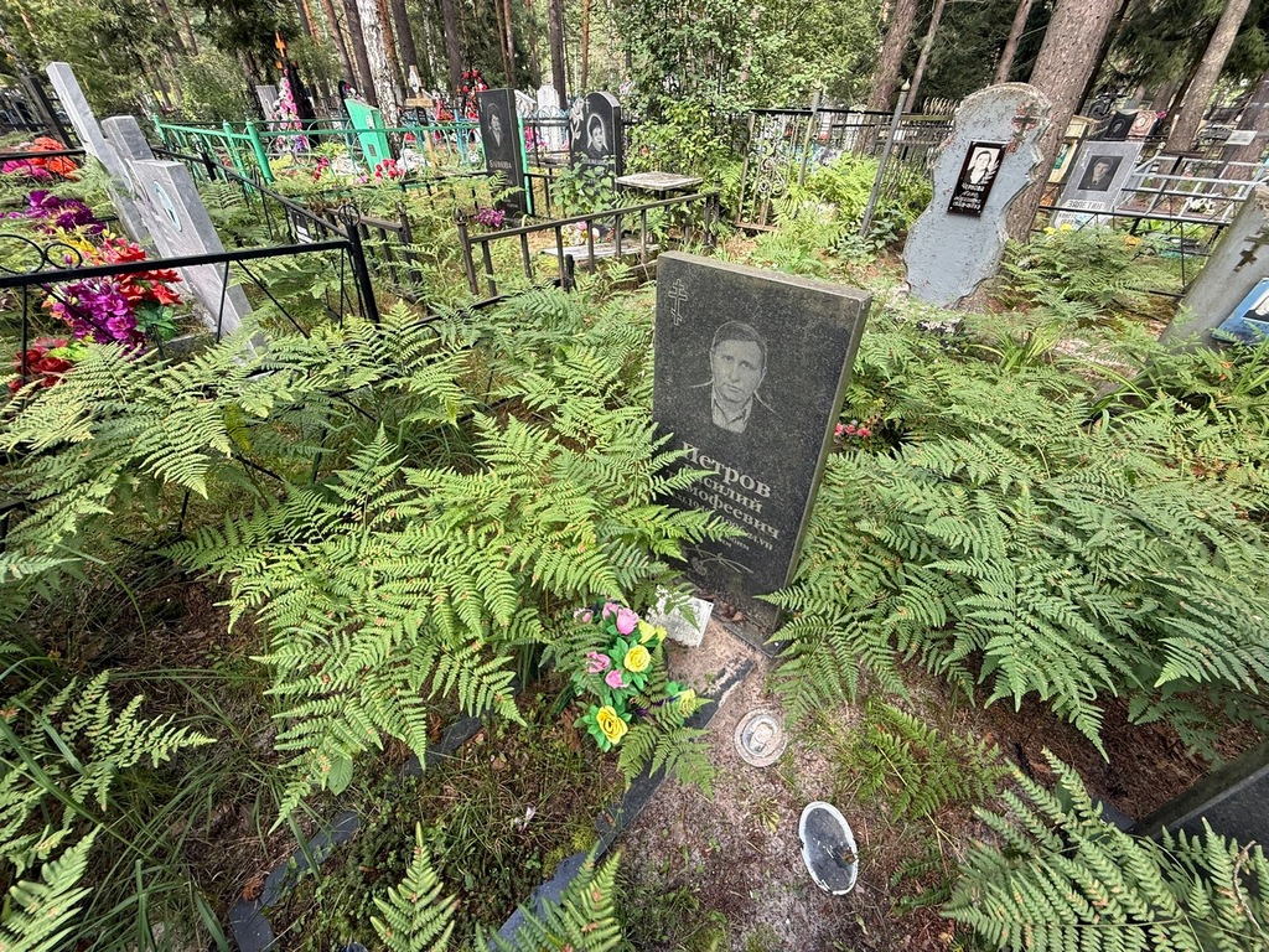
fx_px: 513
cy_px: 476
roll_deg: +1.9
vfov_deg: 85.7
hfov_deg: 102.1
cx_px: 634
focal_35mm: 14
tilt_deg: -34.1
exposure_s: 1/99
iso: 50
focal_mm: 2.22
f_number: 2.2
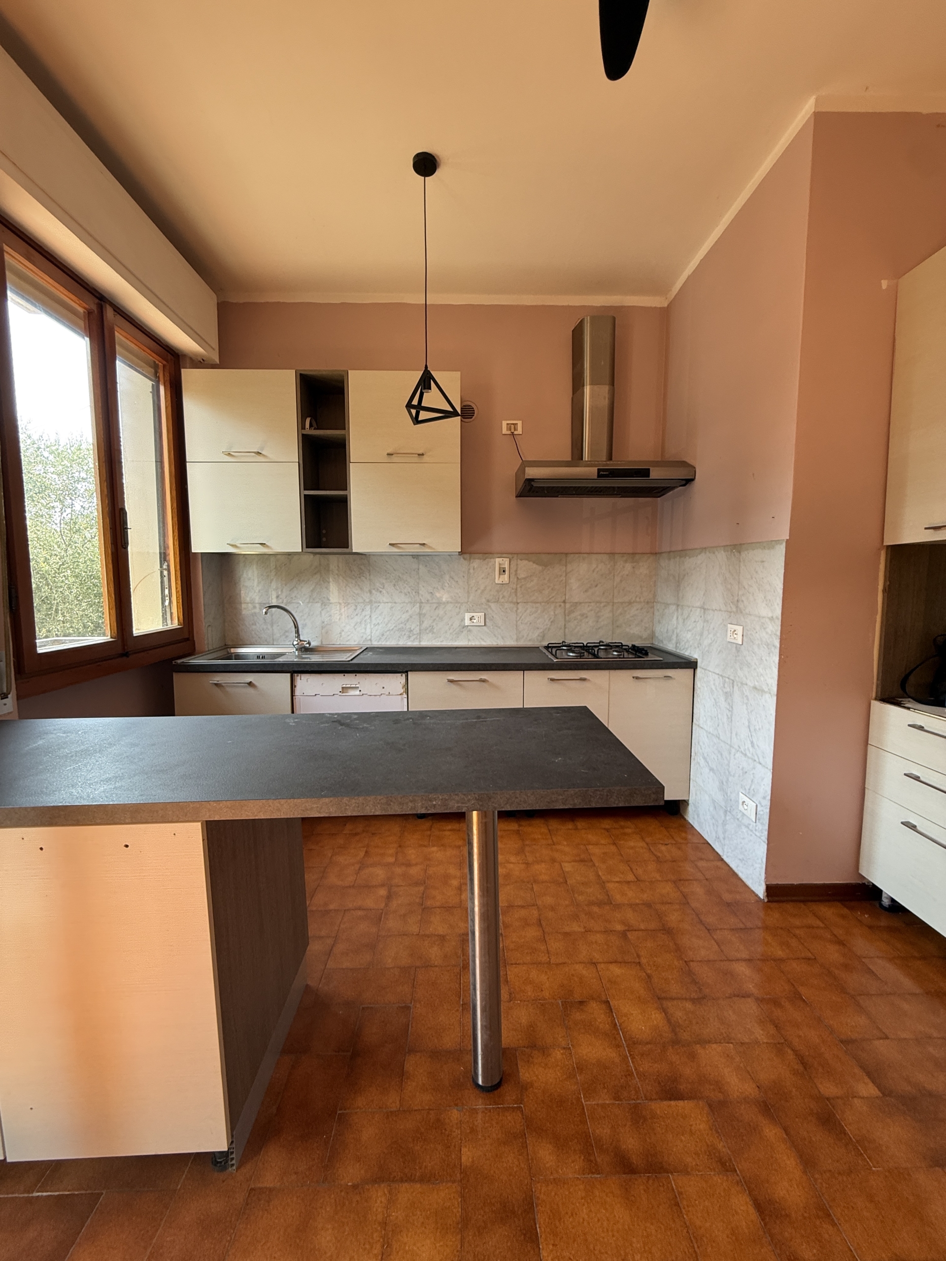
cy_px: 630
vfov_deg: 102.1
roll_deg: +0.0
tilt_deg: -3.3
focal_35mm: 14
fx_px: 510
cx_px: 473
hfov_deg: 85.7
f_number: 2.2
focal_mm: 2.22
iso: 125
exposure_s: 1/99
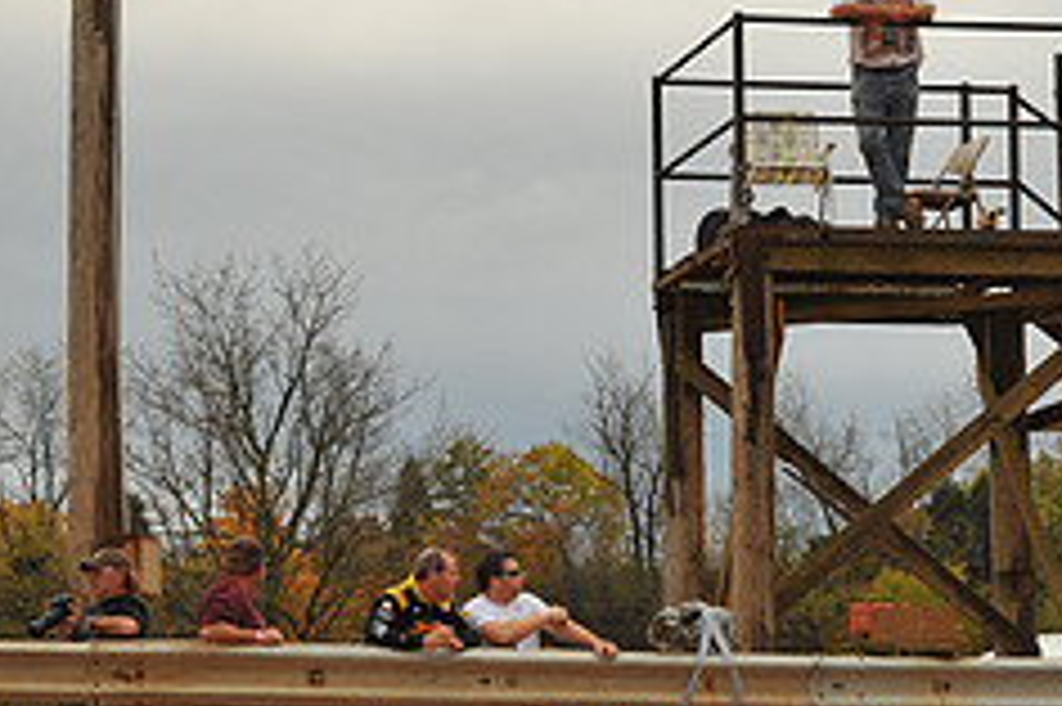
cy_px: 625
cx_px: 482
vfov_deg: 7.9
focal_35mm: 172
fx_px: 5070
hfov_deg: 12.0
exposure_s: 1/320
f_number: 8
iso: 500
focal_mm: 70
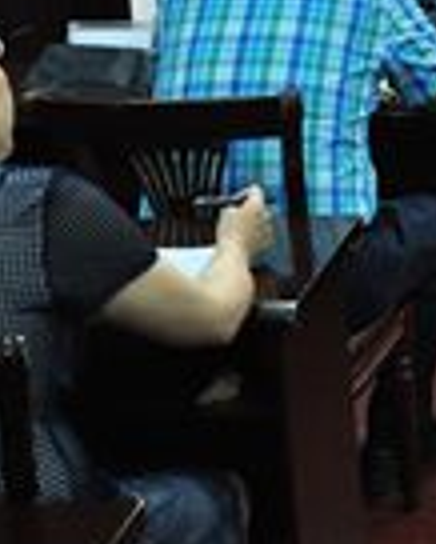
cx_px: 892
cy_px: 8
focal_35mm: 109
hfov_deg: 12.4
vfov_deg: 17.3
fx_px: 1752
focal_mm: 21
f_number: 3.8
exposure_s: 1/30
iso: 1800
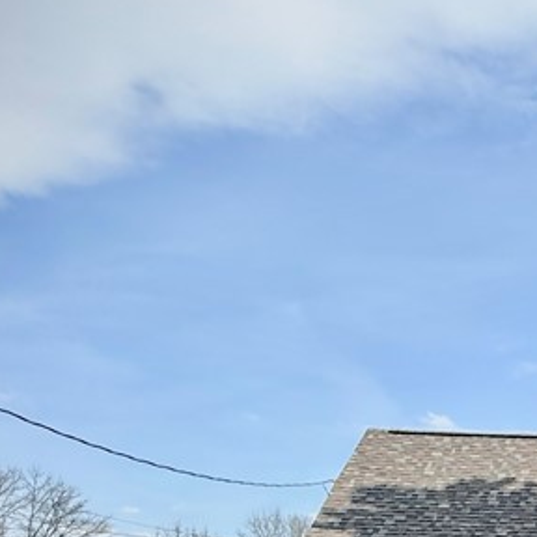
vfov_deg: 33.1
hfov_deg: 30.9
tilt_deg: +2.3
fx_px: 772
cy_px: 603
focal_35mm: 44
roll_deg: -0.3
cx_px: 680
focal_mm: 2.22
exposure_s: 1/1613
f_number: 2.2
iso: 50
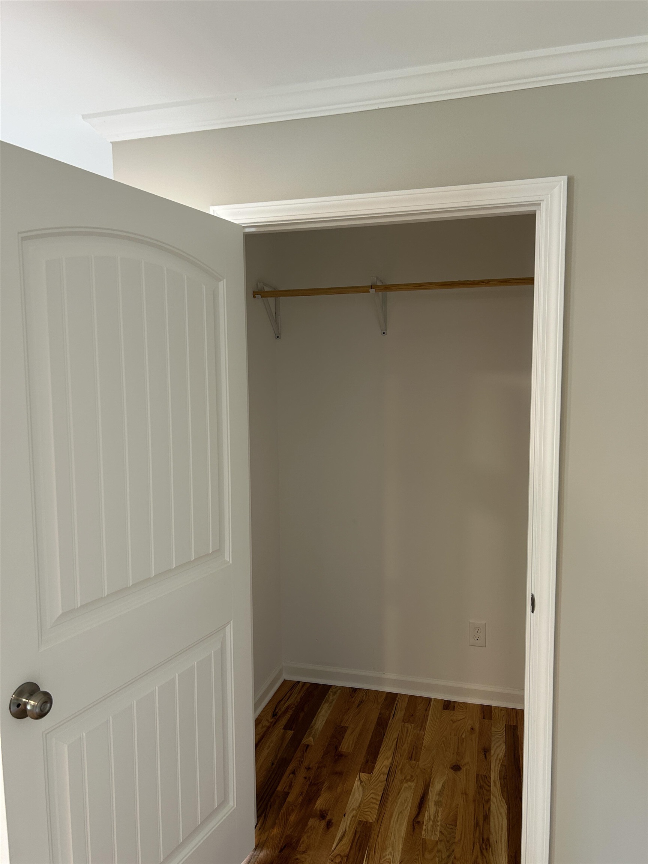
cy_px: 432
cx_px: 324
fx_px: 649
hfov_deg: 53.1
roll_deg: +0.6
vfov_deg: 67.3
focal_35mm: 26
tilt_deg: -6.0
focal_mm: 5.7
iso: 80
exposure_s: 1/60
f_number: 1.5
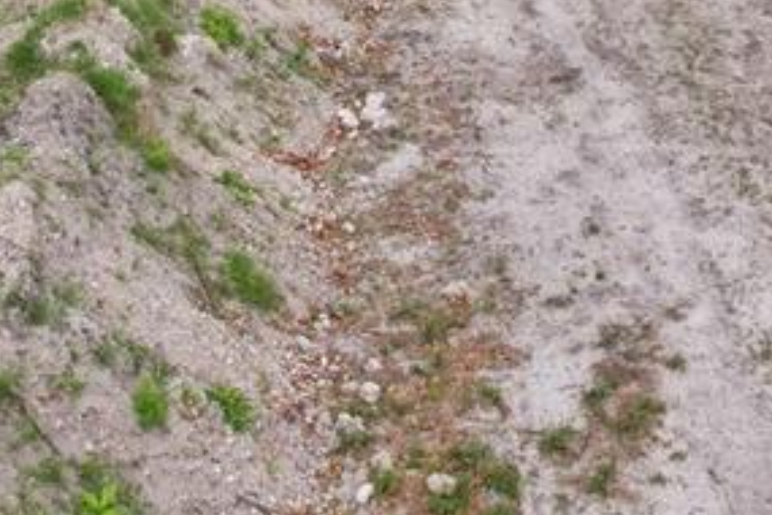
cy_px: -379
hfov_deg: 25.5
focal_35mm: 79
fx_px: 1694
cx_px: 515
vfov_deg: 15.2
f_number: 2.8
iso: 400
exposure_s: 1/640
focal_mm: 8.4
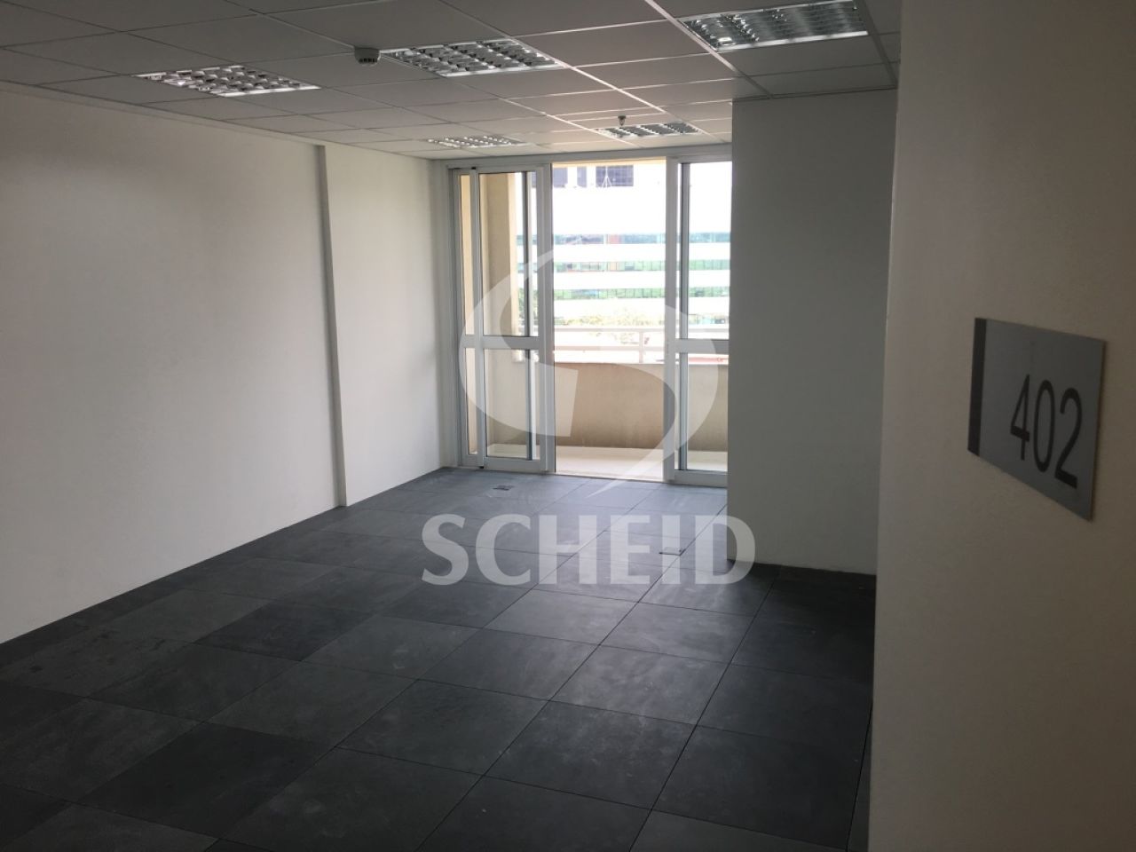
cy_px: 426
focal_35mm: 29
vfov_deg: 48.2
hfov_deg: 61.7
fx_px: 952
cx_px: 568
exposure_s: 1/120
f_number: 2.2
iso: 25
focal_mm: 4.15
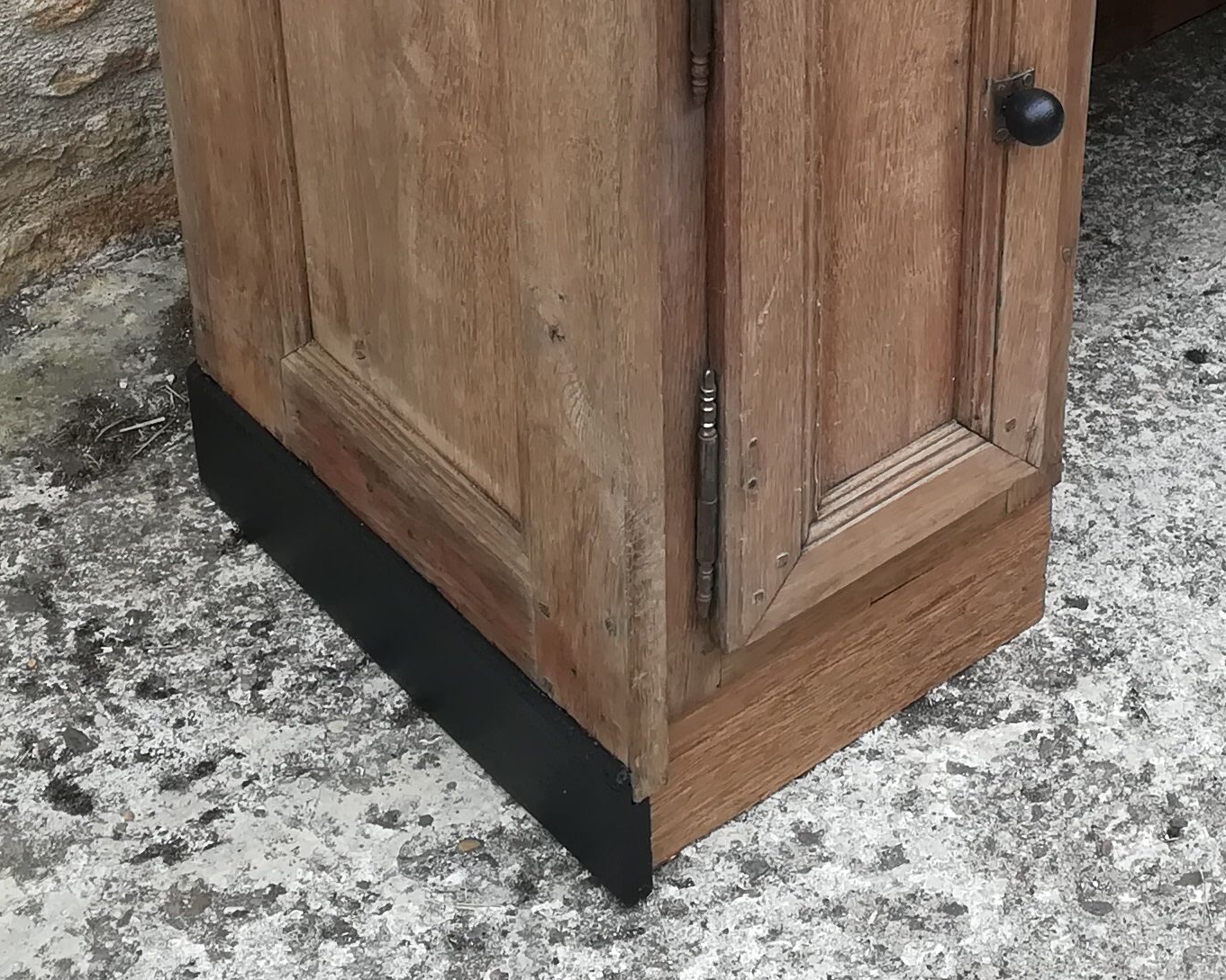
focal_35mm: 74
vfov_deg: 19.8
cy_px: -87
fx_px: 2685
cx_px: 840
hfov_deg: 25.5
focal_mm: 3.83
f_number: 2.2
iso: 50
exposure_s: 1/204
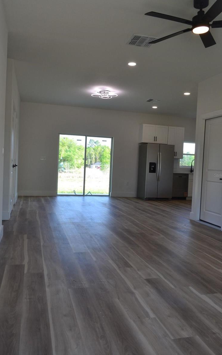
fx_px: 271
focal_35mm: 28
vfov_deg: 66.5
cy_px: 175
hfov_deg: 44.5
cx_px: 114
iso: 400
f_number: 8
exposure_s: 1/60
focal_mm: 18
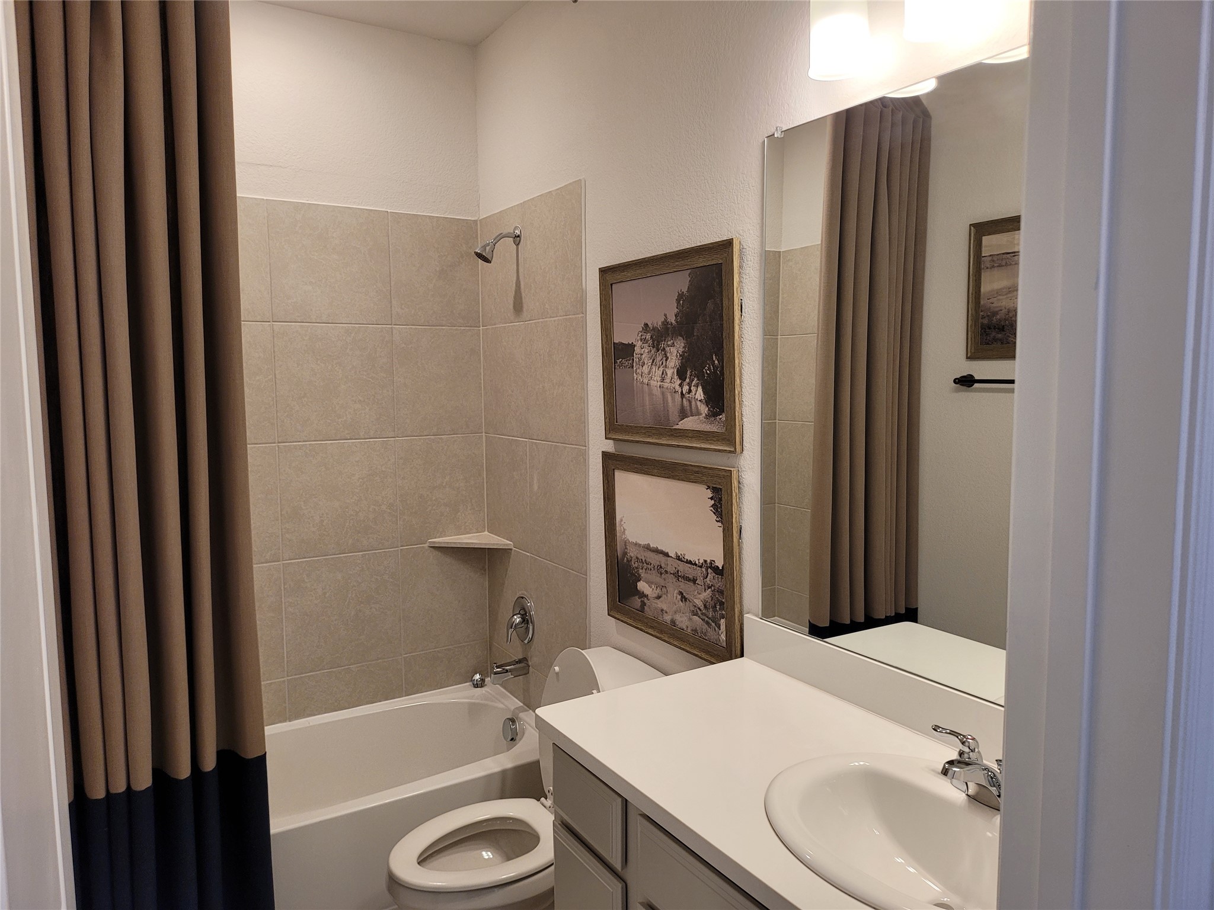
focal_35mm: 26
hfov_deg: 67.3
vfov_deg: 53.1
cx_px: 607
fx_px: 912
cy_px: 455
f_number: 1.8
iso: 160
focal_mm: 5
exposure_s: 1/120
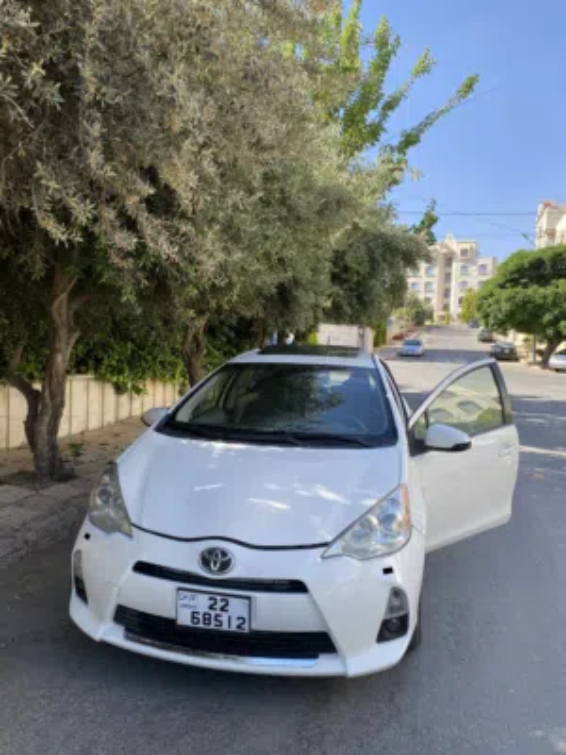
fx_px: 567
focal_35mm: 26
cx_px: 283
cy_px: 378
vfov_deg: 67.3
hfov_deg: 53.1
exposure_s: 1/662
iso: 32
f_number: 1.8
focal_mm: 4.25
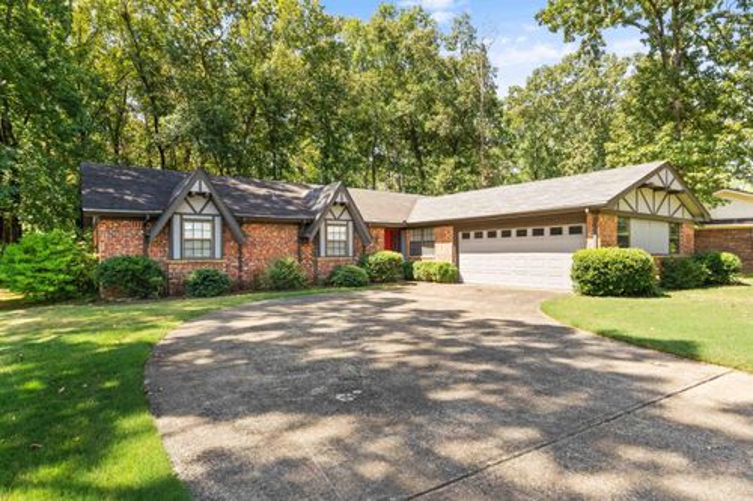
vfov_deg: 62.0
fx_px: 417
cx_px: 376
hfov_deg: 84.1
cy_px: 250
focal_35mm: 20
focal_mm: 13.3
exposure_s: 1/40
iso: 320
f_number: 8
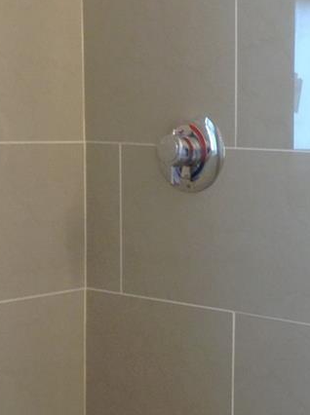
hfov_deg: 15.6
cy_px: 267
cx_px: 282
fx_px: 1114
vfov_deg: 21.1
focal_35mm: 93
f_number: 2.4
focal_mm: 3.3
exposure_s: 1/30
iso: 32
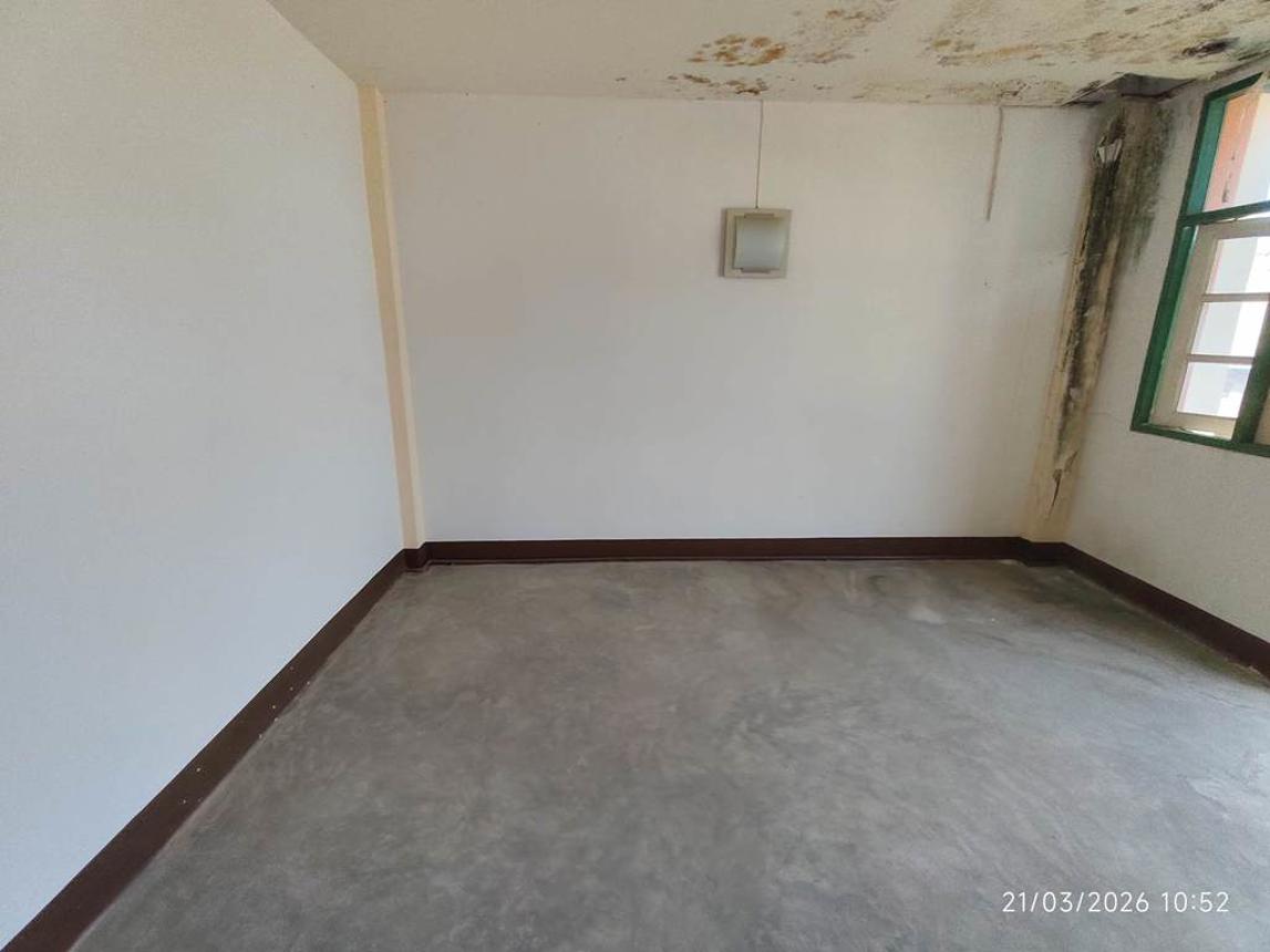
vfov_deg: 78.1
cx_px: 635
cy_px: 476
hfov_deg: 94.5
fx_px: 587
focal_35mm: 16
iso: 52
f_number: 2.2
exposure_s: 1/100
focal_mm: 1.67
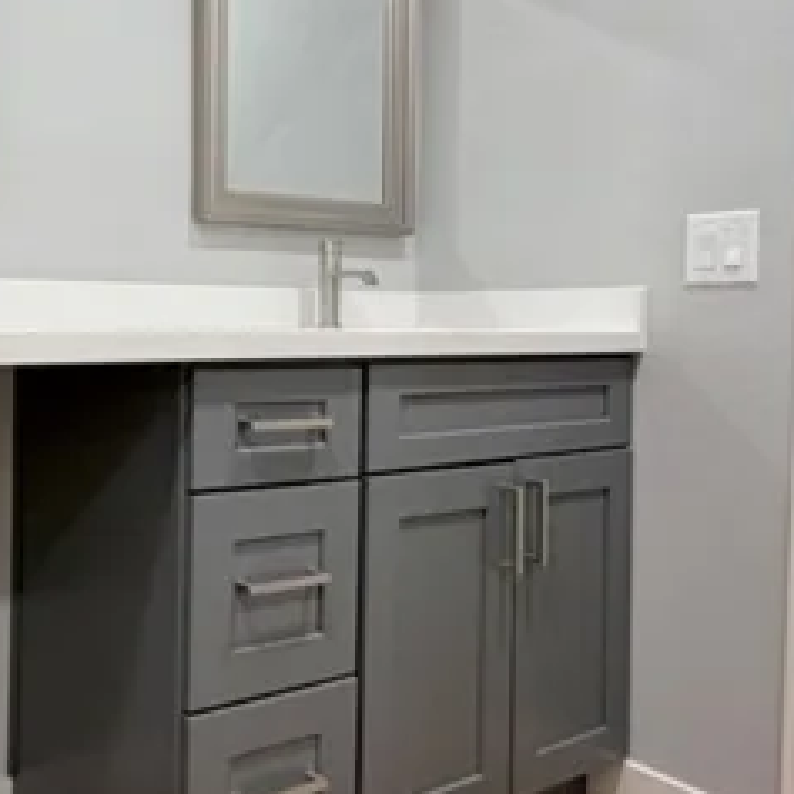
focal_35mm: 39
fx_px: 1012
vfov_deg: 42.7
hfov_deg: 41.8
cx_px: 216
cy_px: 332
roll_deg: -0.6
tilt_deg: -2.3
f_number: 2.2
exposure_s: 1/120
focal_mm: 2.22
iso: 320
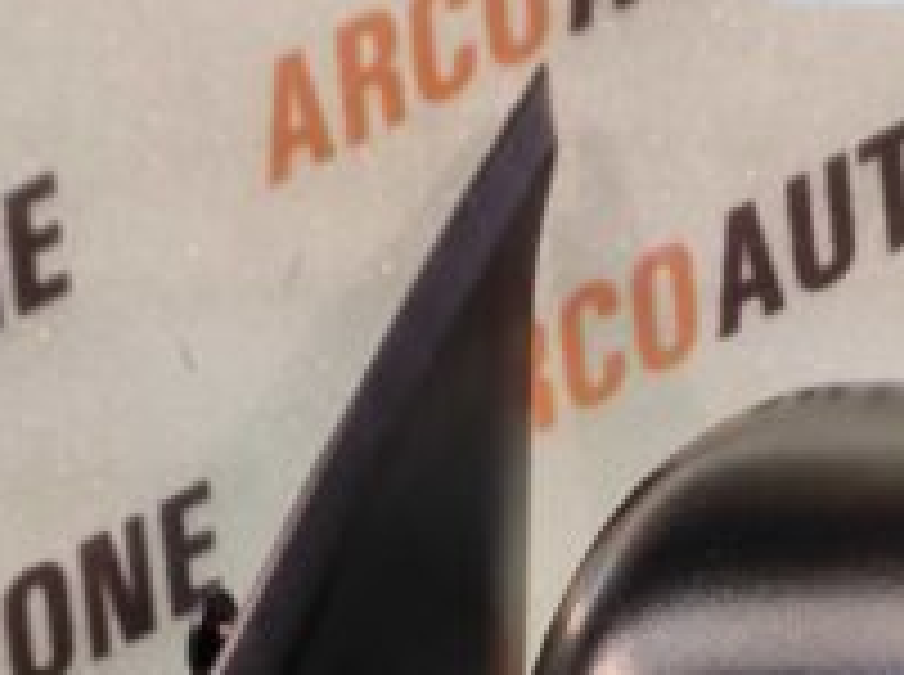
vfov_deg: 19.7
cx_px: 598
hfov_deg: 29.7
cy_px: 997
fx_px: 1694
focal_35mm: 65
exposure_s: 1/50
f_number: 1.79
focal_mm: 4.74
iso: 289
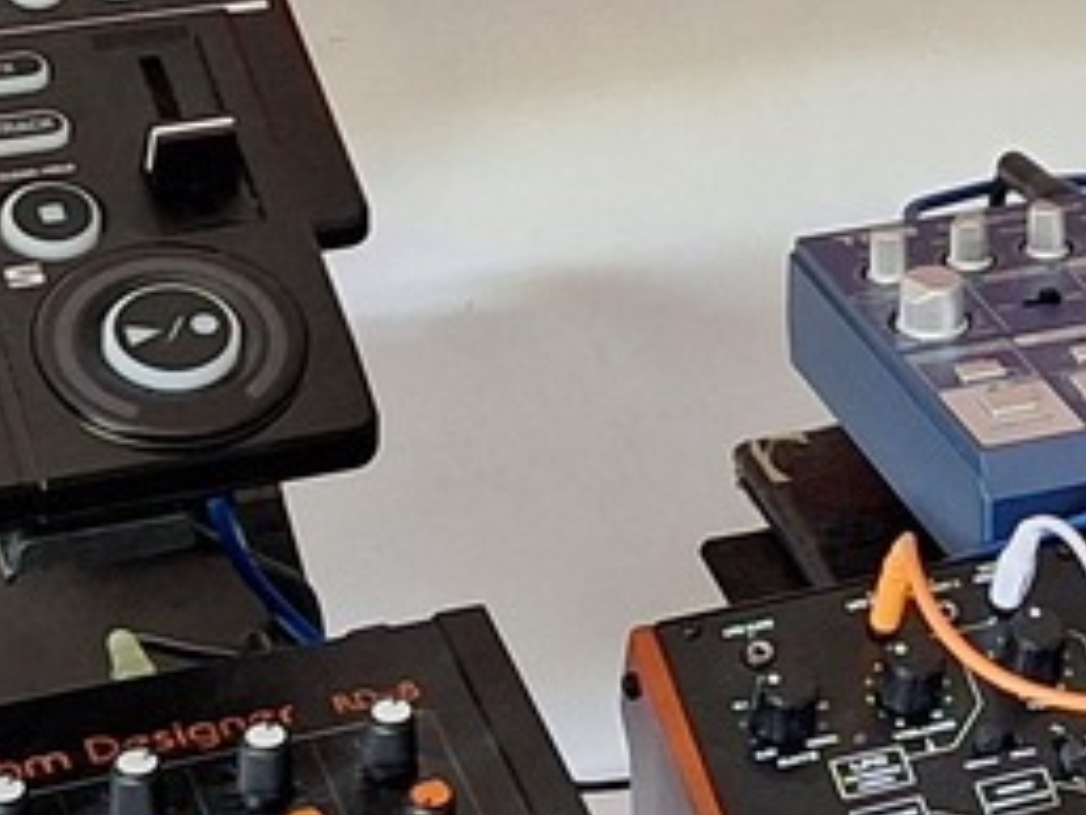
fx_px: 4488
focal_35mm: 143
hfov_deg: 13.0
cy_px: 363
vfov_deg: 10.4
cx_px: 1631
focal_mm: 5.54
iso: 200
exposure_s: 1/33
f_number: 1.8
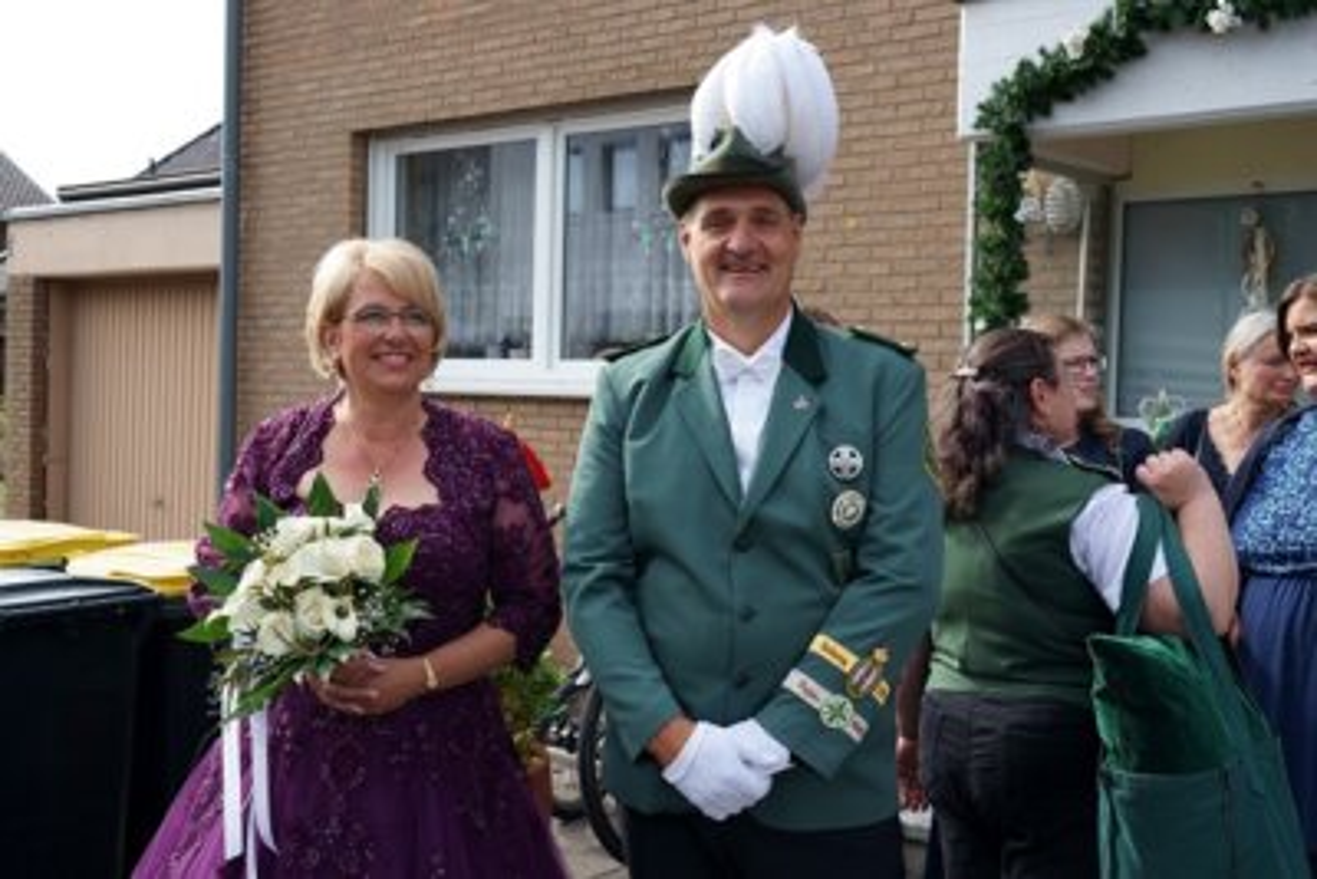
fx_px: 1537
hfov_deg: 46.4
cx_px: 658
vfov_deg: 31.9
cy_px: 440
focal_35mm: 42
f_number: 6.3
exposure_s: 1/200
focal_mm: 42
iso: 100
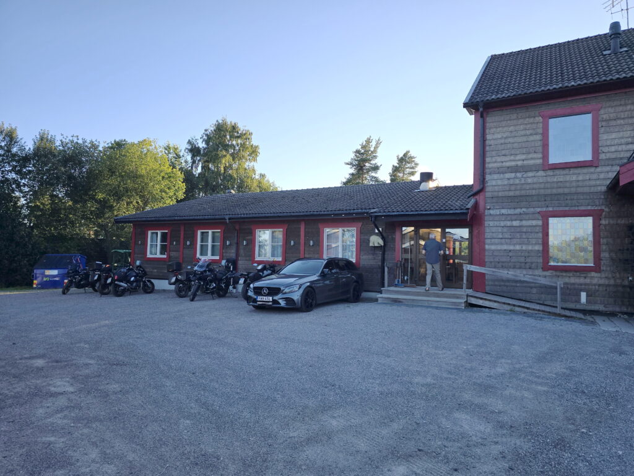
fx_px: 421
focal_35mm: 23
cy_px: 238
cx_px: 317
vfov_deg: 58.9
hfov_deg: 73.9
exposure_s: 1/291
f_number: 1.7
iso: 12
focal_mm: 6.3
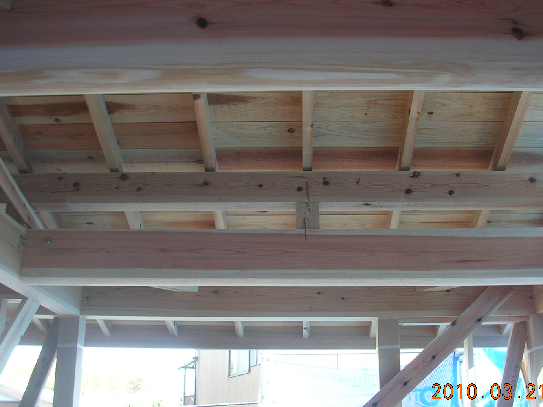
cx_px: 276
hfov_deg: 43.0
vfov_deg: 32.9
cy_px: 205
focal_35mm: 44
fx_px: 690
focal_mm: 5.8
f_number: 2.8
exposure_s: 1/45.2
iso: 50
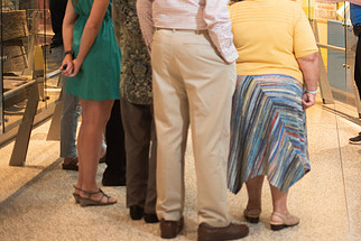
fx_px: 903
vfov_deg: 15.1
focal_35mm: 90
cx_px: 296
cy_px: 39
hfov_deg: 22.3
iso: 640
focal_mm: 50
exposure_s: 1/200
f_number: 1.8
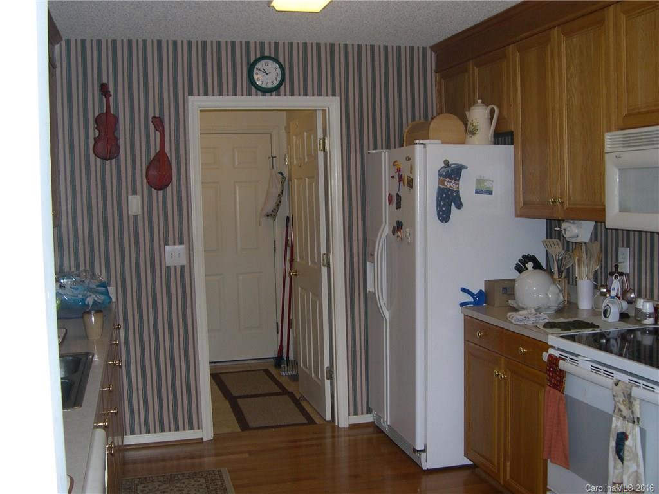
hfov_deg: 49.0
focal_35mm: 38
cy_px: 247
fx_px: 723
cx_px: 330
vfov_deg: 37.7
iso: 100
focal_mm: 8
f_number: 2.8
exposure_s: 1/60
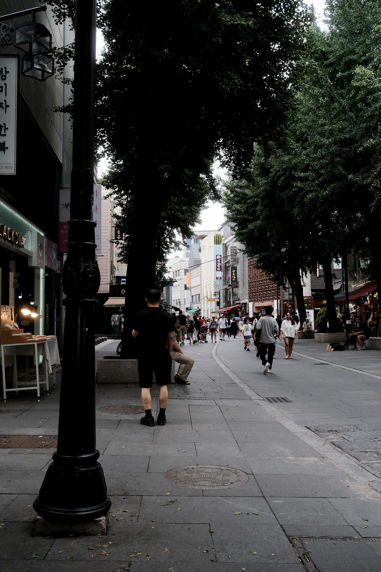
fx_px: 556
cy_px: 286
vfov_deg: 54.4
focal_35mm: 35
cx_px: 190
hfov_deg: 37.9
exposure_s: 1/100
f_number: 8
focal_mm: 23
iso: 500
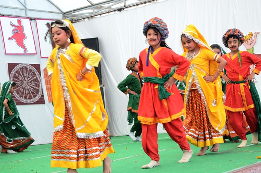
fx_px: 488
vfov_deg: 20.1
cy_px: 86
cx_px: 130
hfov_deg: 29.9
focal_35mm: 68
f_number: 6.3
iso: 500
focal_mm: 45
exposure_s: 1/160
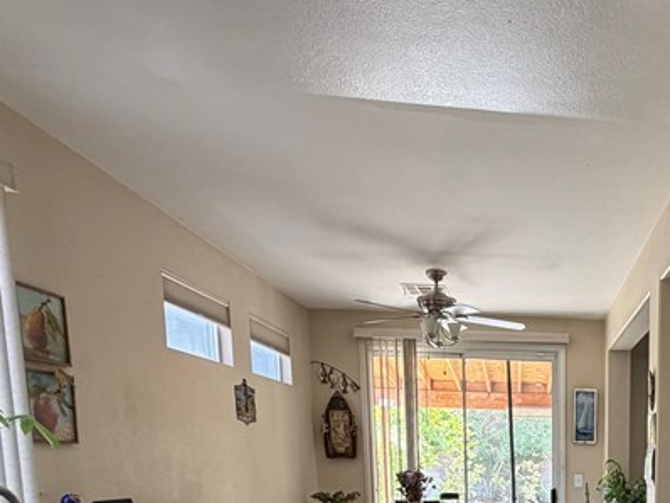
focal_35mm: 36
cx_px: 630
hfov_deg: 45.4
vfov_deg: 34.2
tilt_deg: -9.2
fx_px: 697
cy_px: 559
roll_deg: -0.6
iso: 250
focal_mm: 2.22
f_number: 2.2
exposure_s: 1/120
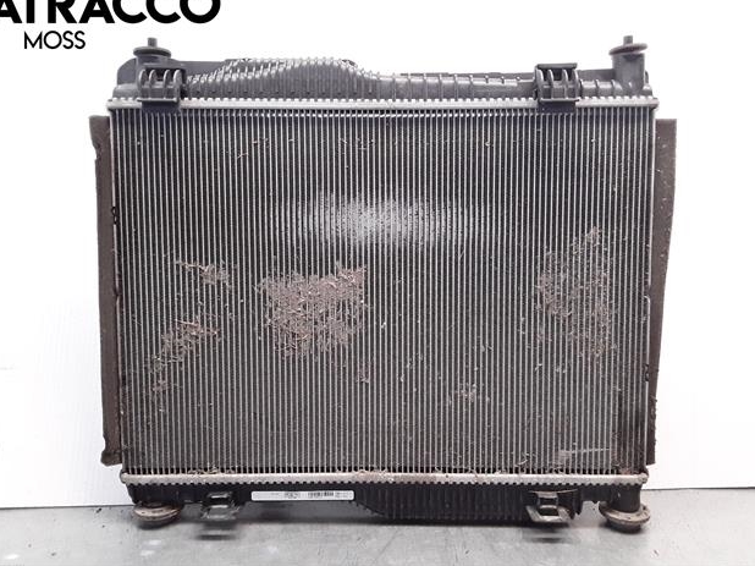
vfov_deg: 48.2
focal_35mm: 29
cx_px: 376
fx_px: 632
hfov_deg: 61.7
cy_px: 275
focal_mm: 2.91
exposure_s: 1/100
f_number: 1.9
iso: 100
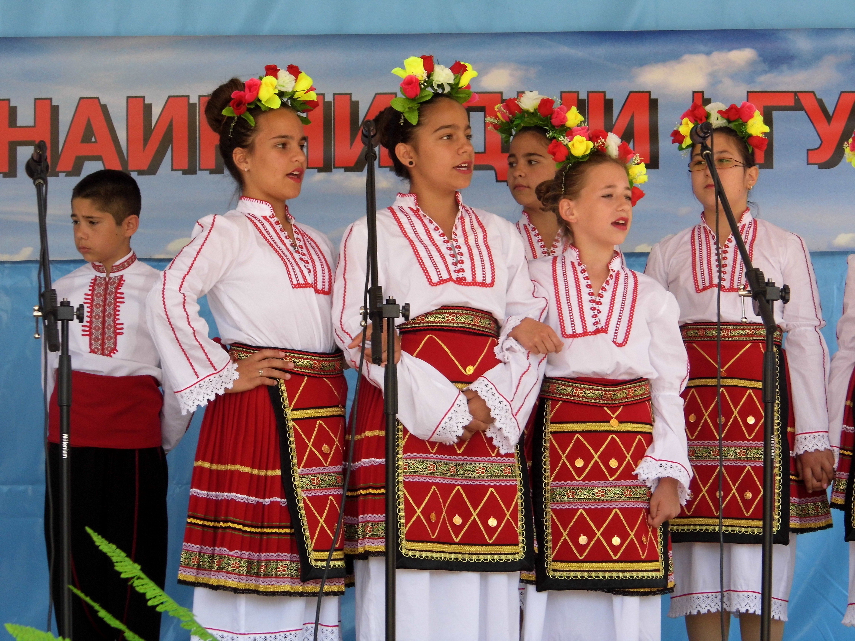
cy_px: 320
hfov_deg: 18.5
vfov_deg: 14.0
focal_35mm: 106
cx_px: 428
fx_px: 2618
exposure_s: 1/160
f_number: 4.5
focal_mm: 19
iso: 100
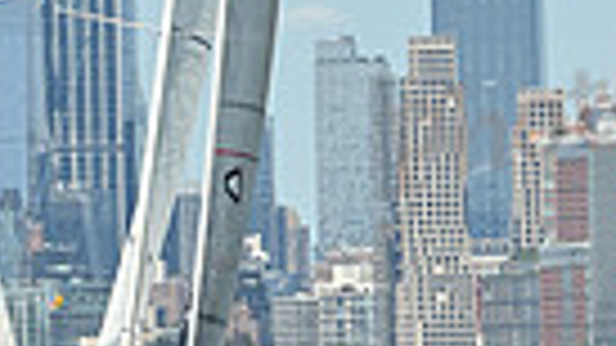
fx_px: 14436
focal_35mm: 884
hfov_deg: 2.4
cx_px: 151
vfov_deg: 1.4
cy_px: 377
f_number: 10
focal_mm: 200
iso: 320
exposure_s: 1/1000
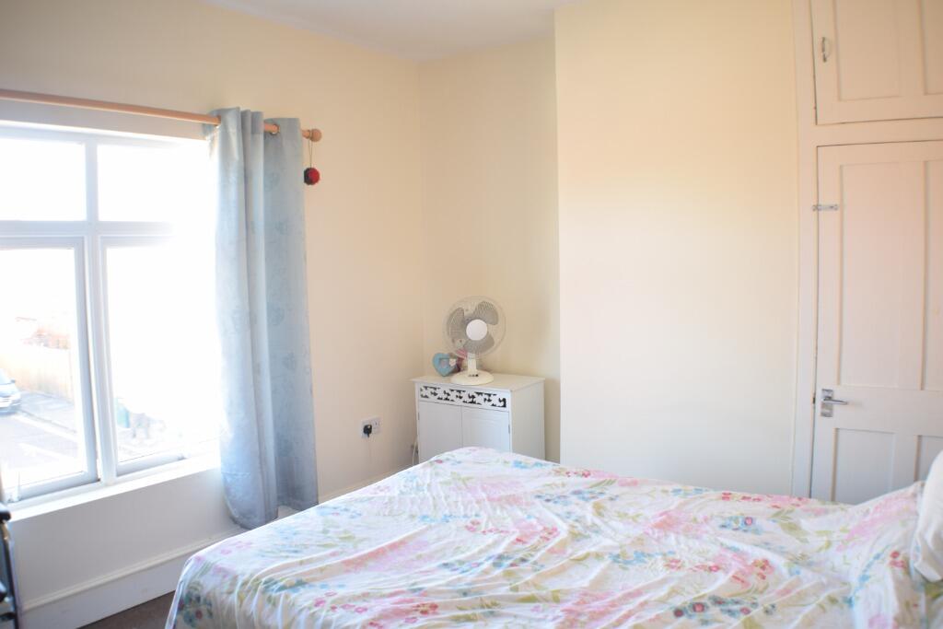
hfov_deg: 53.1
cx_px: 472
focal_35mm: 36
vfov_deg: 36.9
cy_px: 314
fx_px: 943
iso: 100
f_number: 3.8
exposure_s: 1/6
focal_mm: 24
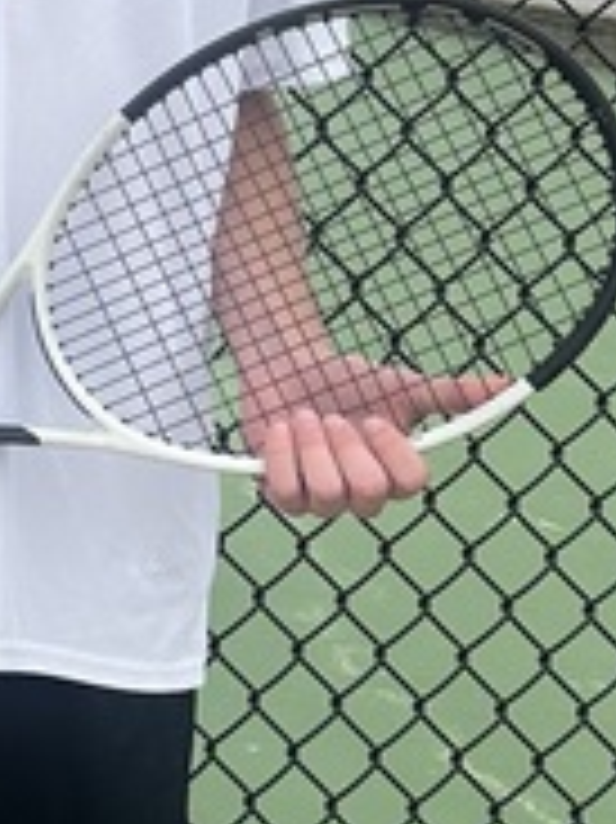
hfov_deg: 13.0
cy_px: 149
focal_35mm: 105
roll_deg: -2.1
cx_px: -418
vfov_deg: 18.5
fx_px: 2494
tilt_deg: -5.7
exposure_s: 1/2809
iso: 80
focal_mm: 6.86
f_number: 1.78
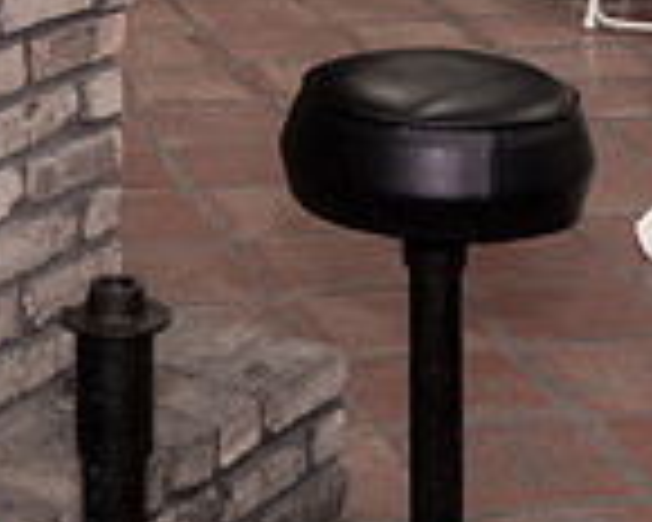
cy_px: -268
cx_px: 94
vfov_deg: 10.4
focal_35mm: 143
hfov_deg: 13.4
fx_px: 2759
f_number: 4
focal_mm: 38
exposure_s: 1/250
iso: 2000
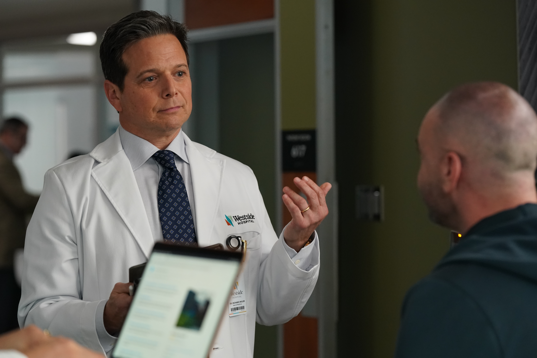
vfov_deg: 11.9
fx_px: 1715
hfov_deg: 17.8
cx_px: 268
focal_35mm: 115
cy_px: 179
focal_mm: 115
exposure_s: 1/160
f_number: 4
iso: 4000
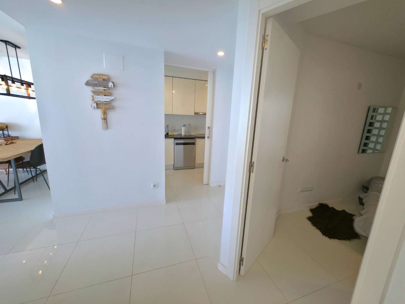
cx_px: 202
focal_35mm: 13
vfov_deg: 89.9
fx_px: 152
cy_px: 152
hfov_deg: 106.2
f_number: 1.9
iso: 32
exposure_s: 1/50.3
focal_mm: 2.2
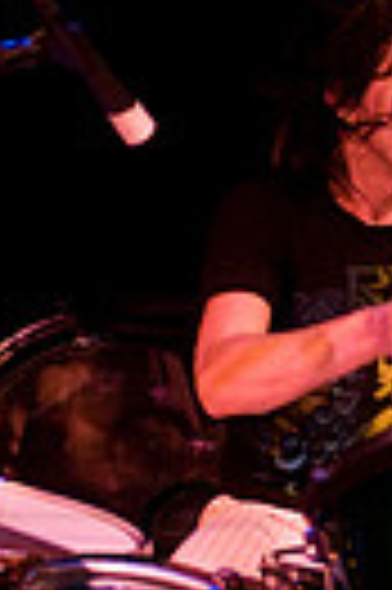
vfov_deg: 13.2
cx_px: 282
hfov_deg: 8.8
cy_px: 405
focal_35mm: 155
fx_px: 2538
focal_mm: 30
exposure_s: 1/250
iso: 1000
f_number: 1.8
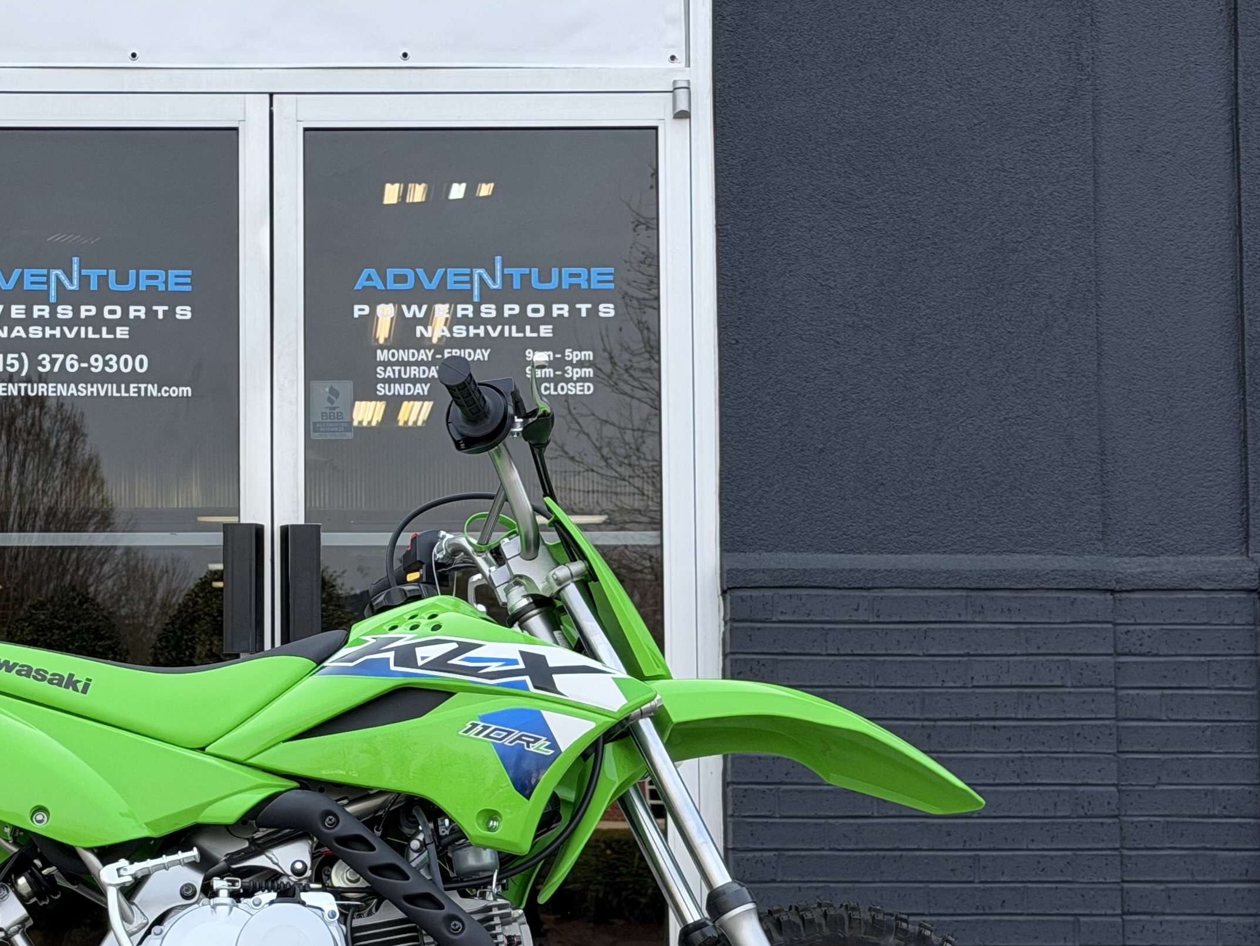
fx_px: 3276
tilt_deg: +5.7
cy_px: 562
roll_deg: +0.6
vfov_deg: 16.4
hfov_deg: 21.6
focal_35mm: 90
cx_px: 333
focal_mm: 6.76
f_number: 1.78
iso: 64
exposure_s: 1/1041
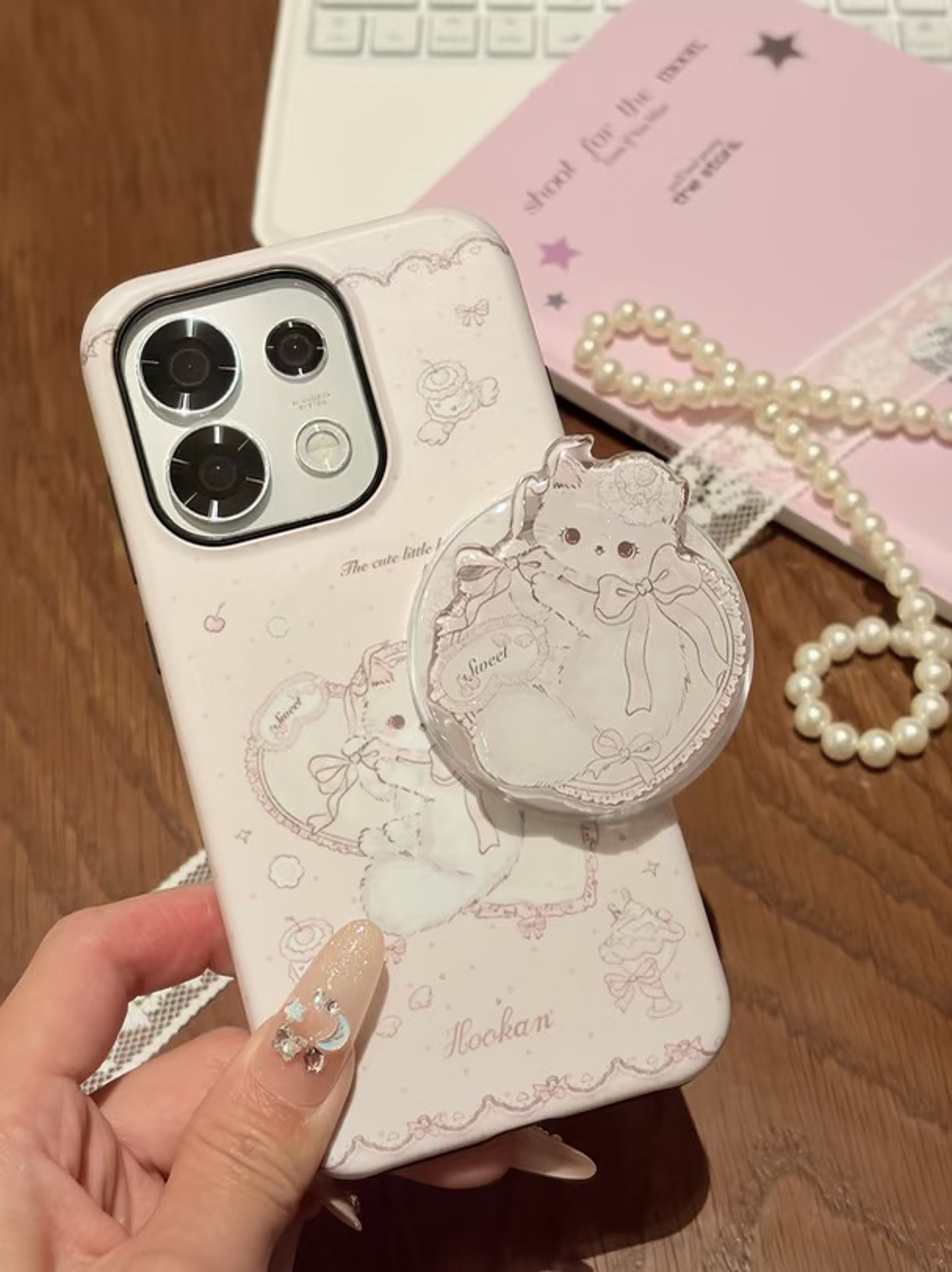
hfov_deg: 28.0
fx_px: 1909
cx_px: 476
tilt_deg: -54.4
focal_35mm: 52
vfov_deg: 36.8
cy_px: 636
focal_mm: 5.96
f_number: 1.6
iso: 160
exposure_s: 1/33
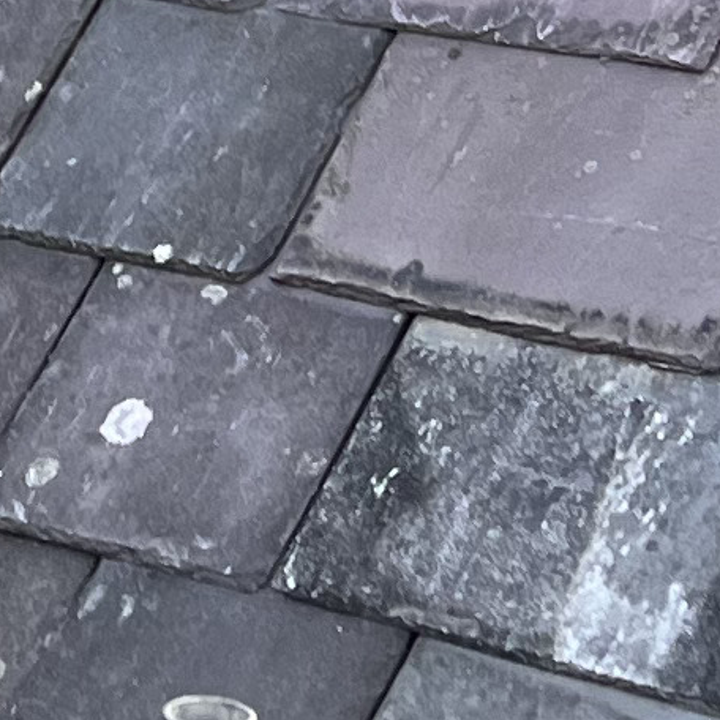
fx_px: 4777
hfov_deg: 8.4
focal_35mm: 203
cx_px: -346
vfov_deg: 8.1
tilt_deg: -1.4
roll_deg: -0.5
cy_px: -853
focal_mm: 5.7
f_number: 1.5
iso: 50
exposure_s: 1/234
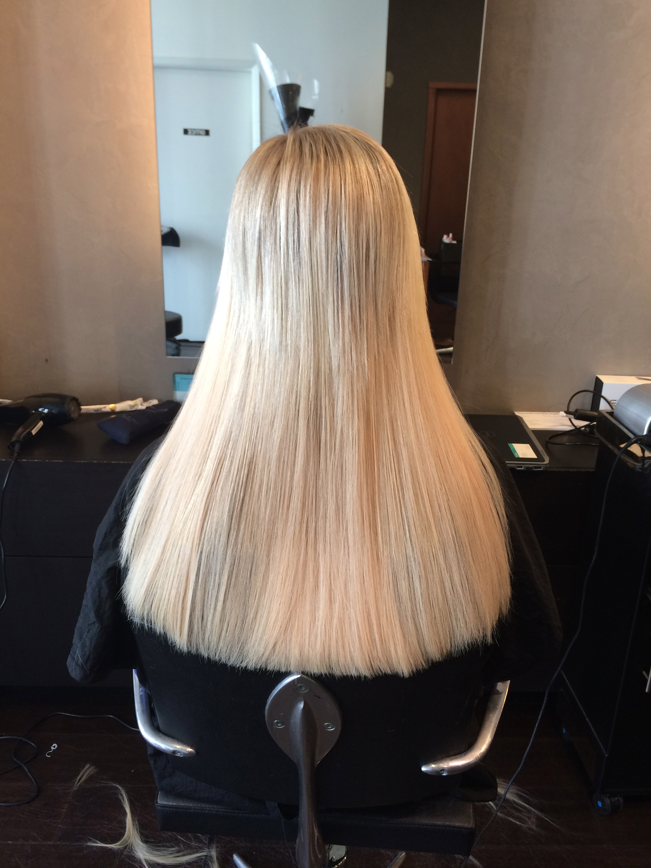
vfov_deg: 60.0
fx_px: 752
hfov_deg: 46.8
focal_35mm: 30
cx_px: 326
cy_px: 434
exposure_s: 1/30
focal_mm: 4.12
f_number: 2.2
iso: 40
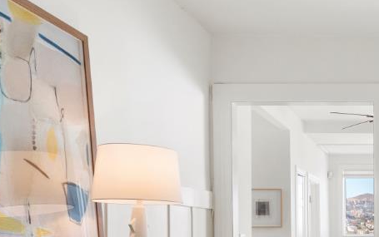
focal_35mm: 47
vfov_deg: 25.9
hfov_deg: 35.1
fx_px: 486
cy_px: 241
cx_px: 439
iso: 400
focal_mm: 14
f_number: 8
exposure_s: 1/50
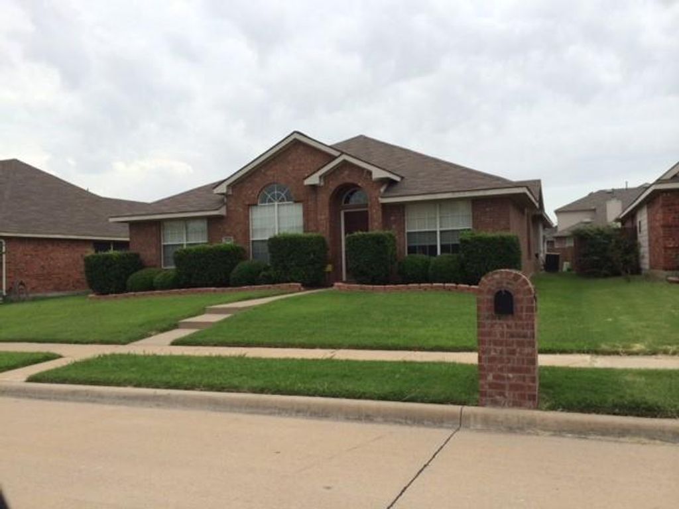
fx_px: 588
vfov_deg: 46.8
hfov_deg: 60.0
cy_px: 254
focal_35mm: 30
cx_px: 340
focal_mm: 4.12
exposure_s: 1/631
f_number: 2.2
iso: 32
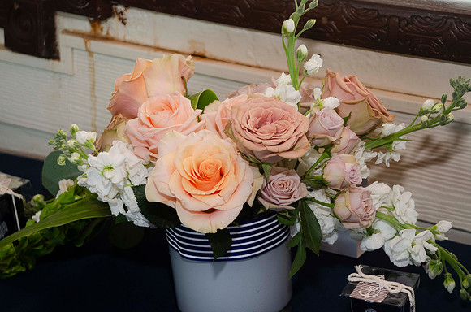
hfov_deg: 22.0
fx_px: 1214
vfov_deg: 14.6
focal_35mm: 93
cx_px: 236
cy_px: 156
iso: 400
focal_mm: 62
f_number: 5.6
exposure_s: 1/60
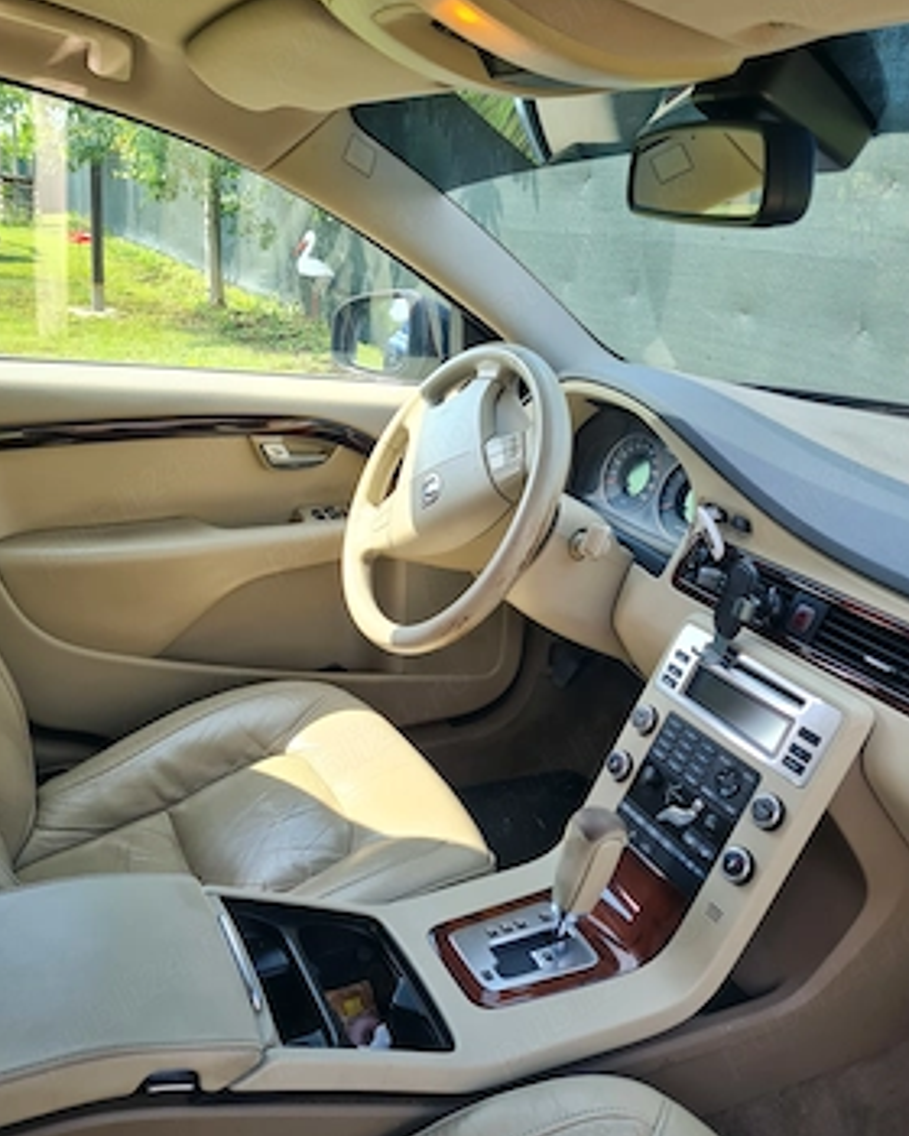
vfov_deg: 60.4
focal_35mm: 29
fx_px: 975
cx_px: 480
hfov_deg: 49.9
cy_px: 549
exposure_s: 1/410
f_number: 1.8
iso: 50
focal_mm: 5.4
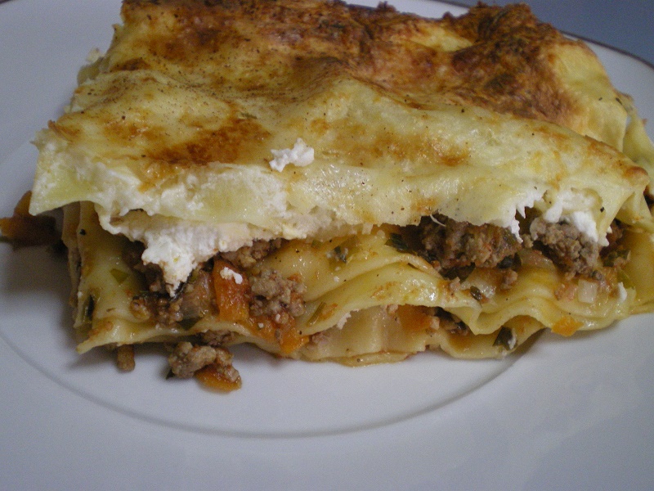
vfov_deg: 32.9
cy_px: 246
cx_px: 327
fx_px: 831
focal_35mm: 44
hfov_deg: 42.9
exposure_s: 1/40
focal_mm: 7.4
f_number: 3.5
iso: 400
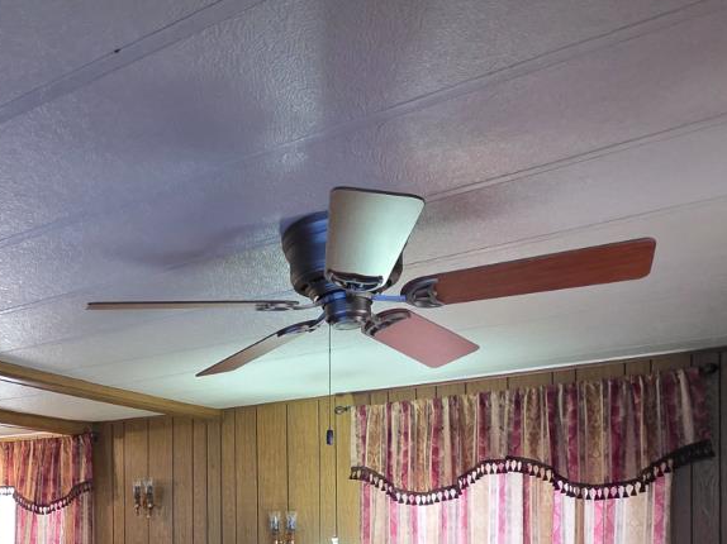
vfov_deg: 37.2
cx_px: 181
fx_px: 714
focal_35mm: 34
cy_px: 550
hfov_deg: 51.6
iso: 800
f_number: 1.9
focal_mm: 2.2
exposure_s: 1/60
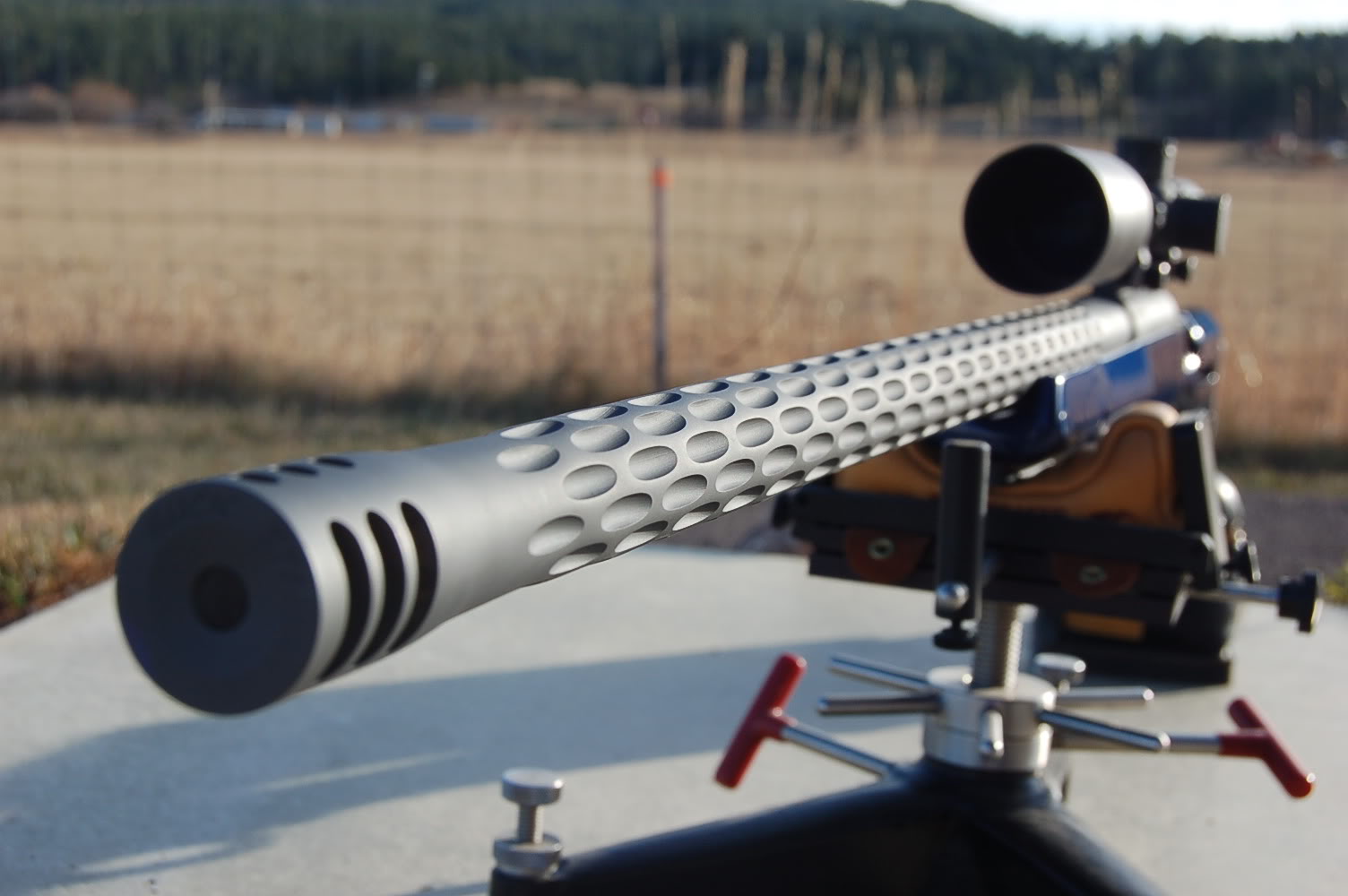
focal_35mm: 57
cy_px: 448
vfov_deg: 23.7
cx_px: 674
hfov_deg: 35.1
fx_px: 2132
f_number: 7.1
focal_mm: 38
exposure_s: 1/200
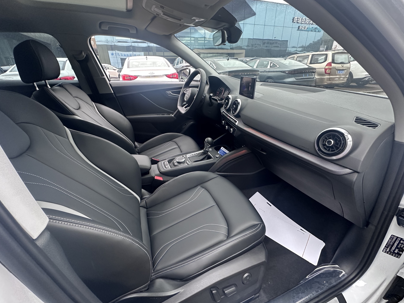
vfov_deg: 81.7
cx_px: 198
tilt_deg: -24.4
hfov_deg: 98.2
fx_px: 175
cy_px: 145
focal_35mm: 15
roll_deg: +1.2
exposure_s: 1/94
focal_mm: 2.22
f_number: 2.2
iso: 320
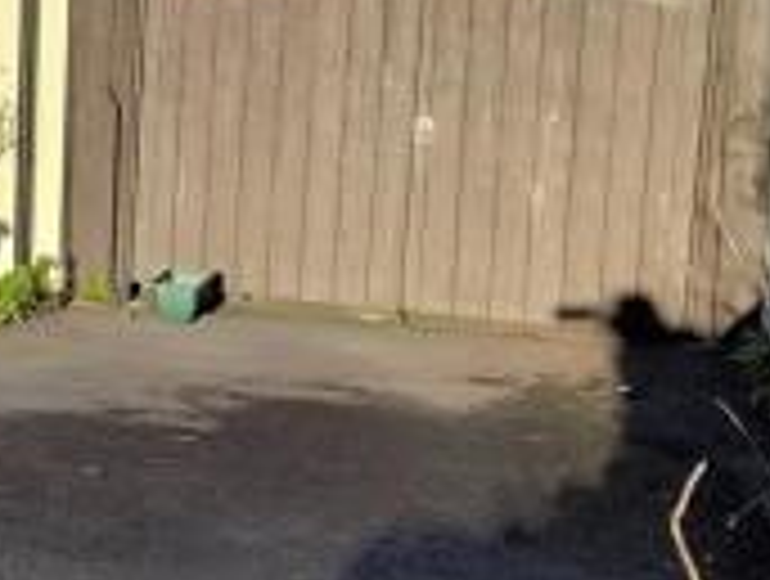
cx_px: -489
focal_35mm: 85
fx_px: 1895
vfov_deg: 17.2
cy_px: 61
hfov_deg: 19.1
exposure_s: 1/751
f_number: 2
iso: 20
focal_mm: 4.6
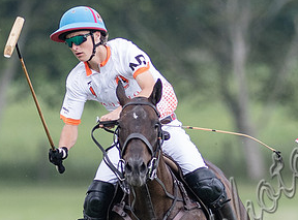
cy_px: 180
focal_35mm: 1992
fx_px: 17063
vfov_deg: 0.7
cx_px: 201
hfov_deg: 1.0
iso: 320
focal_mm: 300
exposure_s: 1/1600
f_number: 2.8
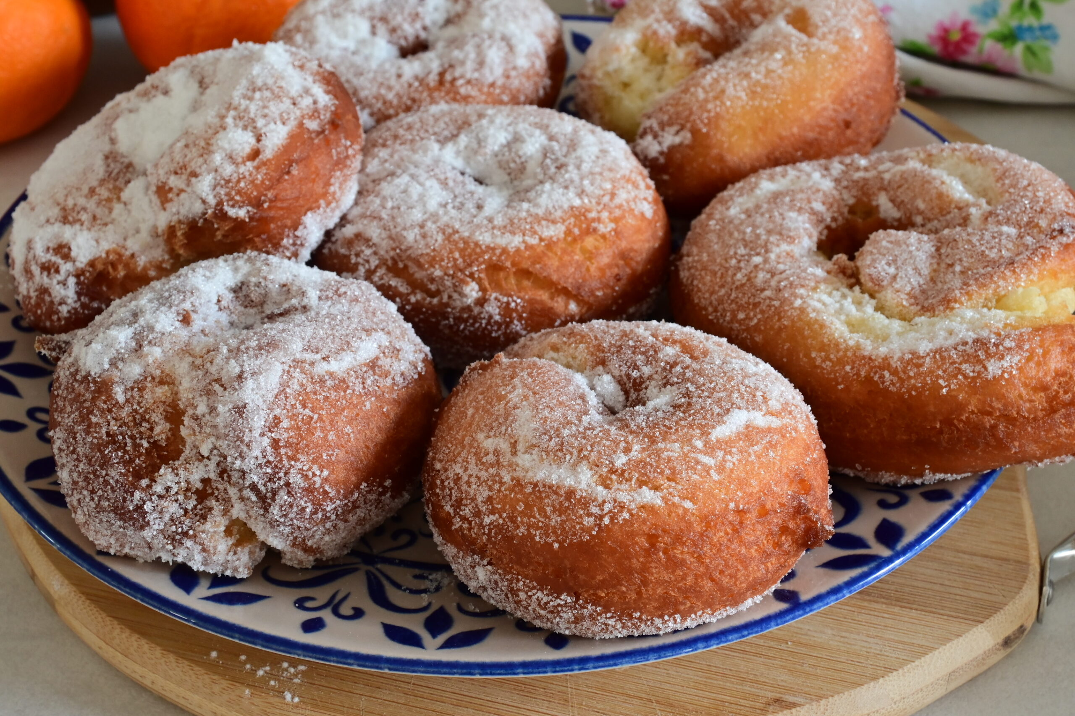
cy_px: 358
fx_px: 1641
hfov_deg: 36.3
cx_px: 538
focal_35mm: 55
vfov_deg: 24.6
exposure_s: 1/6
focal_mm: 37
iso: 640
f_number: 11
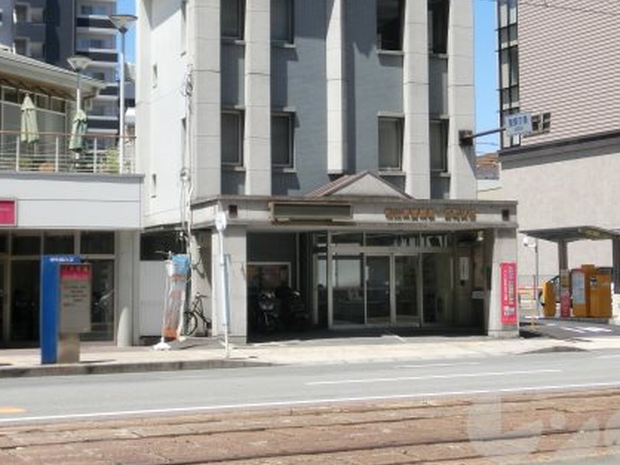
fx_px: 1289
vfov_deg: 20.4
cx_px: 362
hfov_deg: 27.0
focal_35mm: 72
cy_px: 157
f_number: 4.2
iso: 80
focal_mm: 8.29
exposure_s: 1/500
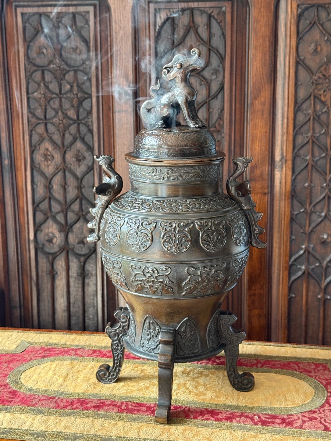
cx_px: 166
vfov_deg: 39.7
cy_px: 220
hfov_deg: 30.3
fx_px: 612
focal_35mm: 48
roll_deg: -1.2
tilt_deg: -12.1
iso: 250
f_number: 1.78
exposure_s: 1/60
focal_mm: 6.76
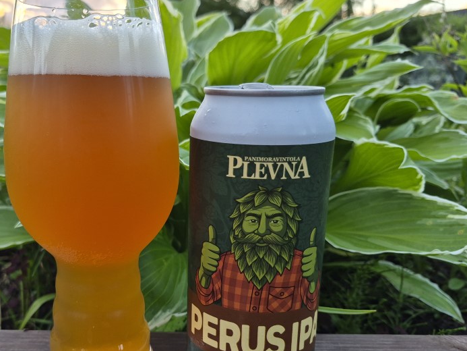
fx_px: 459
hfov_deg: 53.2
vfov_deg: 41.6
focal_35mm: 34
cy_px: 213
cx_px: 167
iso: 80
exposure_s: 1/180
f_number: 1.8
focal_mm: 5.4
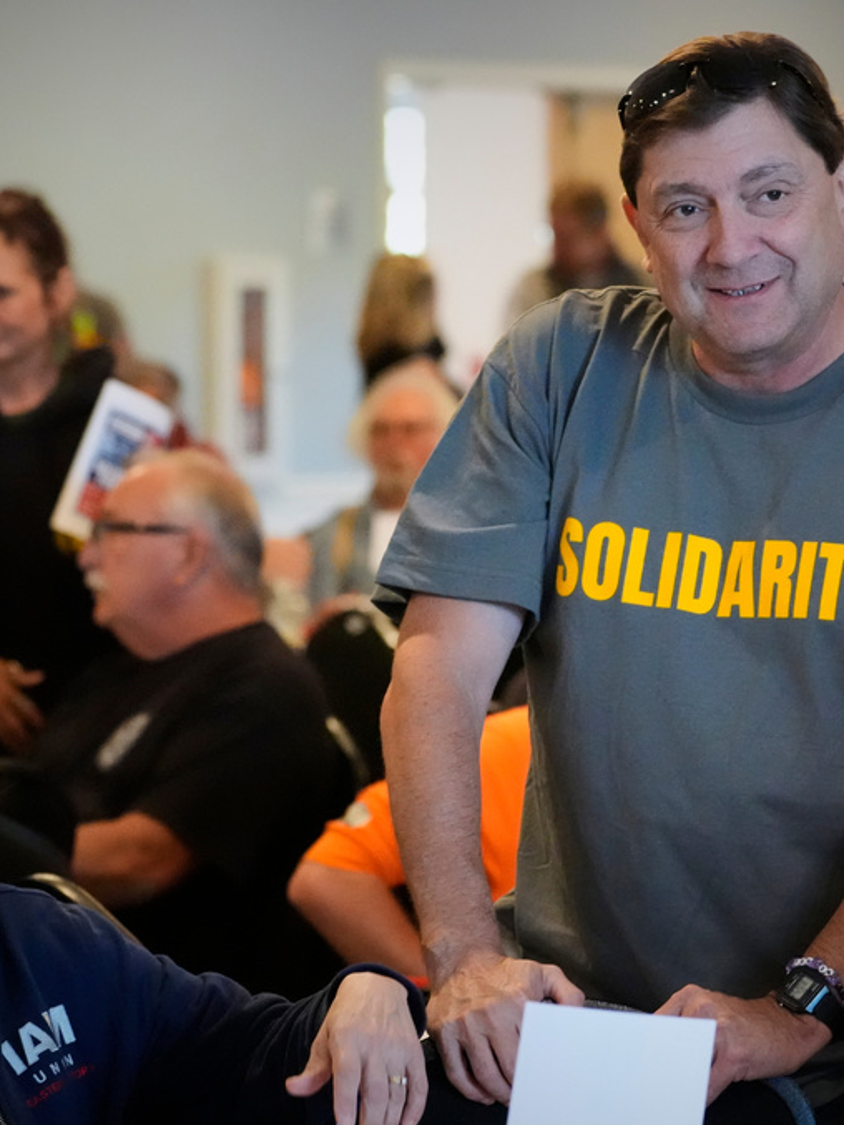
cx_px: 583
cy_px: 563
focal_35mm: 192
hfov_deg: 7.7
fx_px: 6240
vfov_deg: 10.3
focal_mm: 132
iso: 12800
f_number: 5.6
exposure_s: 1/200
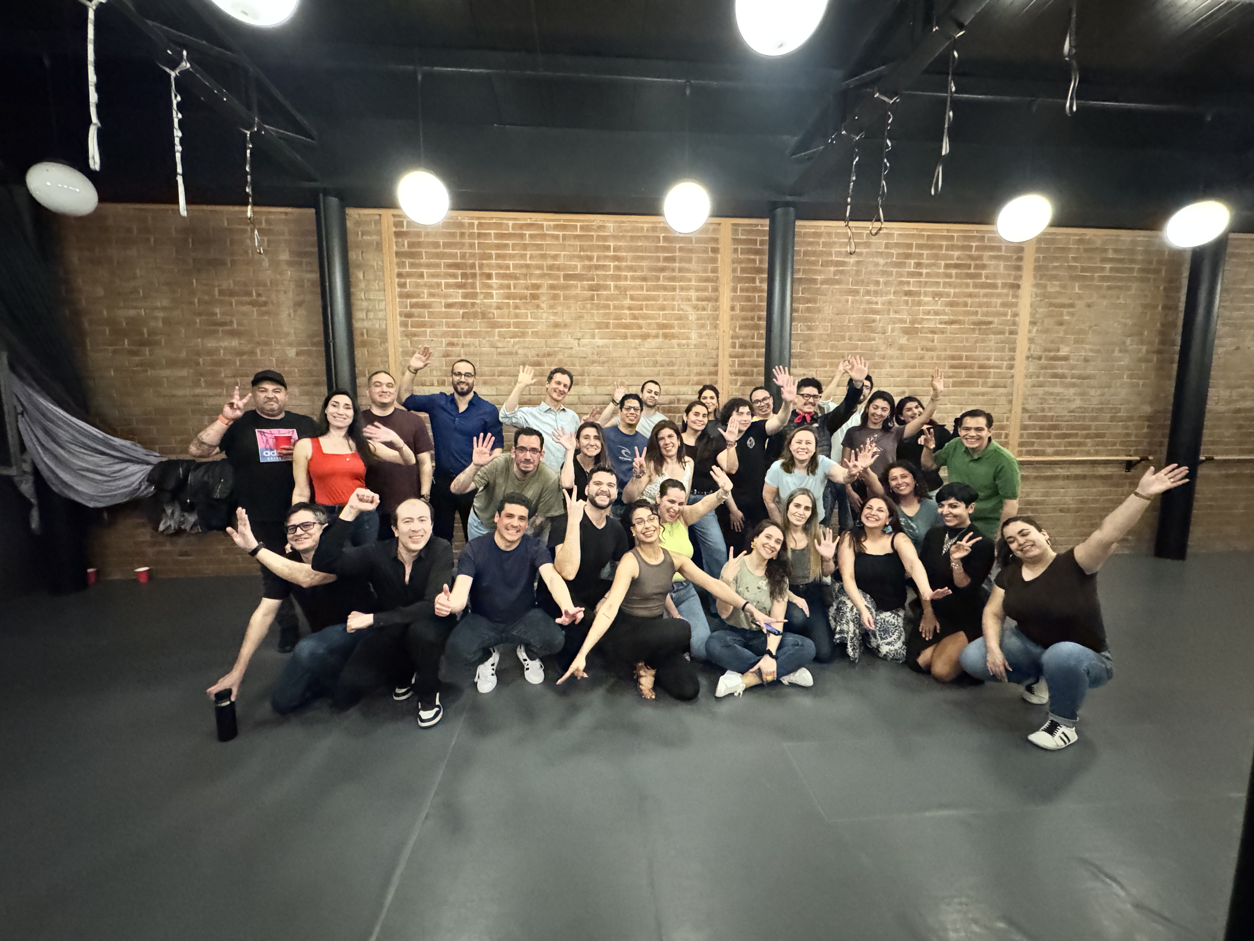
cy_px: 470
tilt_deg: -6.2
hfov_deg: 102.1
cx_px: 627
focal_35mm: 14
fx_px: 507
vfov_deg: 85.7
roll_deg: -0.7
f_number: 2.2
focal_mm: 2.22
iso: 1600
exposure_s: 1/35
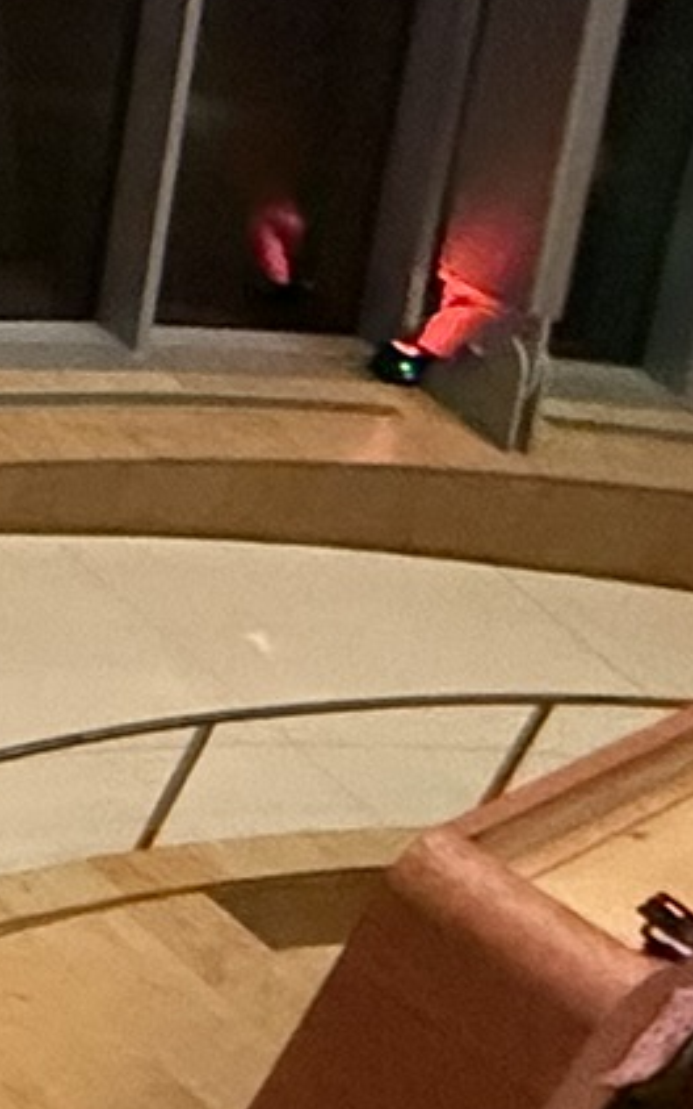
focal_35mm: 72
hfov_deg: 9.1
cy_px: -376
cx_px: -1845
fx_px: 2174
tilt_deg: -21.5
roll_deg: -2.1
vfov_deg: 24.5
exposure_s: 1/60
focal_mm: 2.22
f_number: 2.2
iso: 800
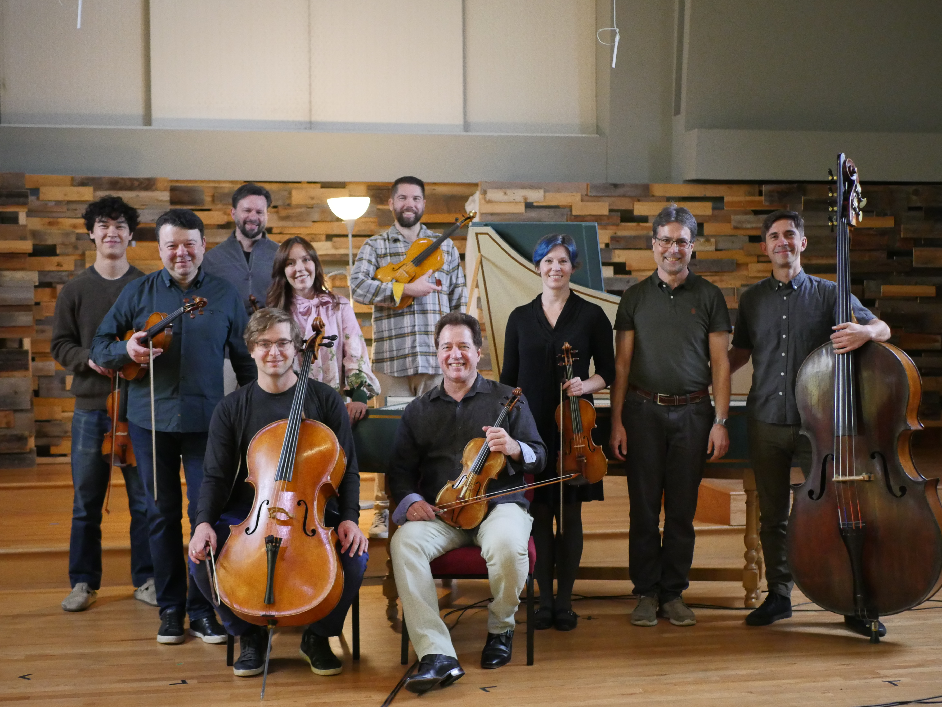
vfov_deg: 29.1
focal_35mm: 50
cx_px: 471
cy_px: 354
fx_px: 1361
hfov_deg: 38.2
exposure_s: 1/400
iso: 3200
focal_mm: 25
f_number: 1.7
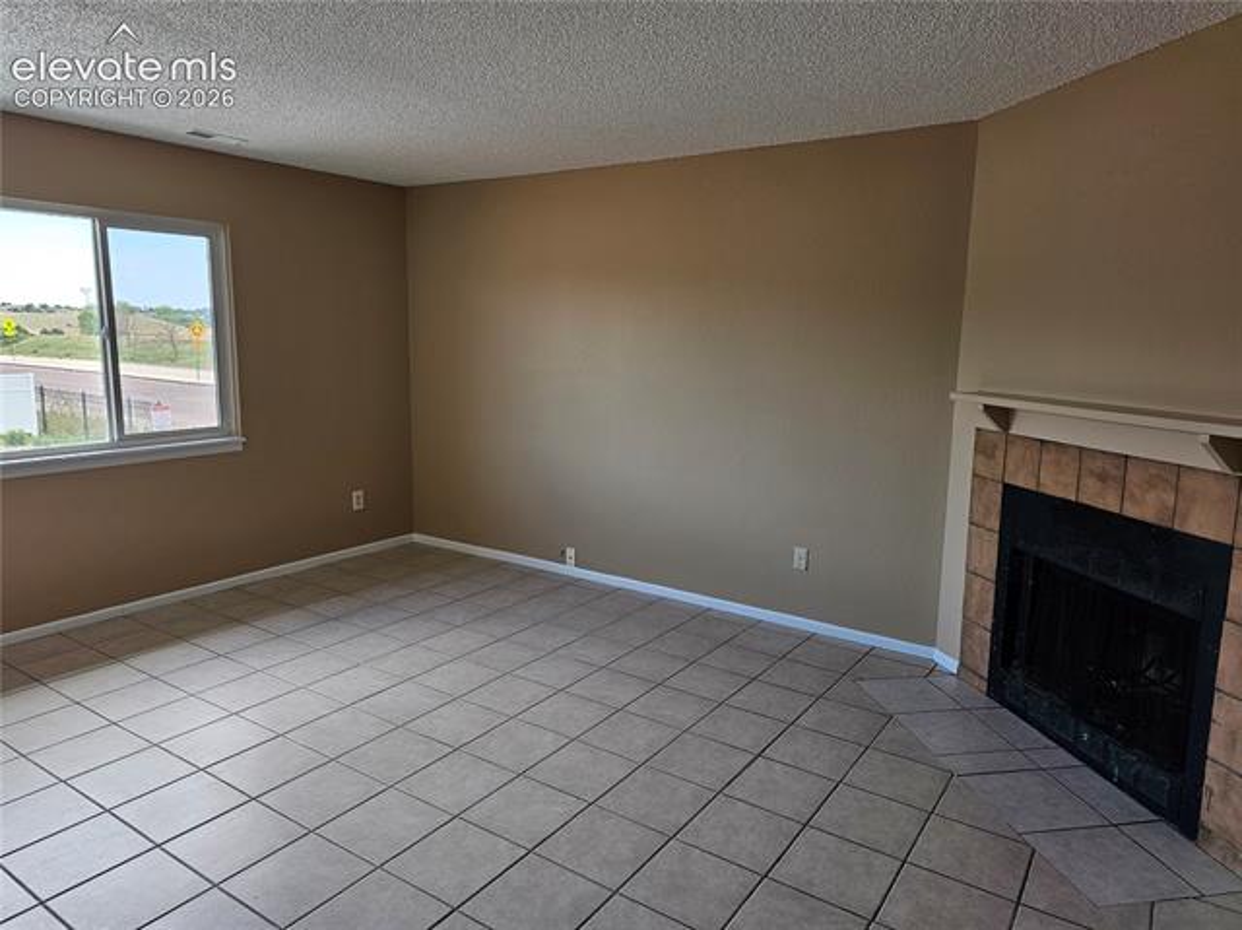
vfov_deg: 58.8
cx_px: 621
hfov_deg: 74.0
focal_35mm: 23
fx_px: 825
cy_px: 465
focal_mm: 6.3
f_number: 1.7
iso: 80
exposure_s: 1/180
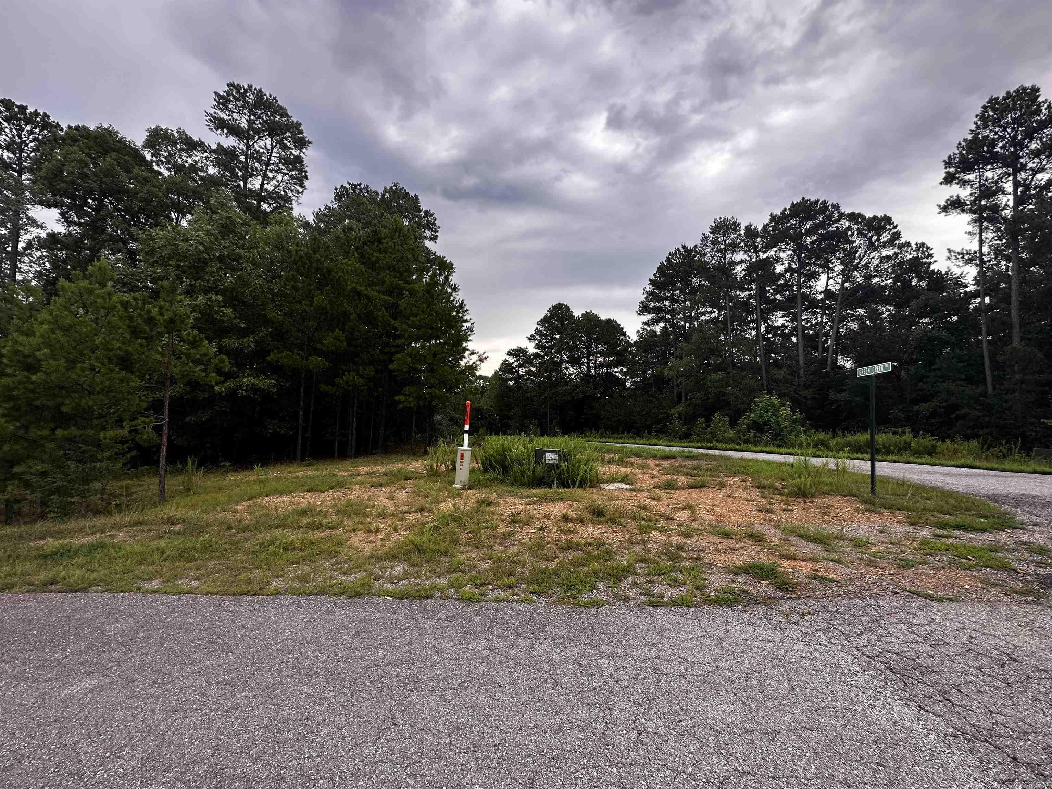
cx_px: 526
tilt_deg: +1.9
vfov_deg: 85.7
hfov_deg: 102.1
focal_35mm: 14
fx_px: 425
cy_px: 394
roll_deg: -2.8
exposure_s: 1/144
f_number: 2.2
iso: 40
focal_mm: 2.22
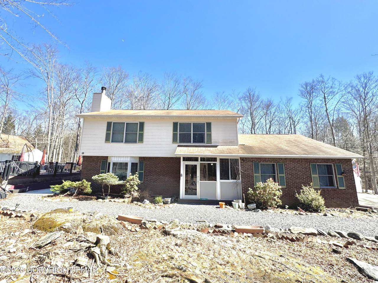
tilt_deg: +8.0
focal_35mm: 14
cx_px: 189
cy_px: 142
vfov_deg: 85.7
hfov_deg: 102.1
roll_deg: +1.7
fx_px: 153
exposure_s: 1/879
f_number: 2.2
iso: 50
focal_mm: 2.22
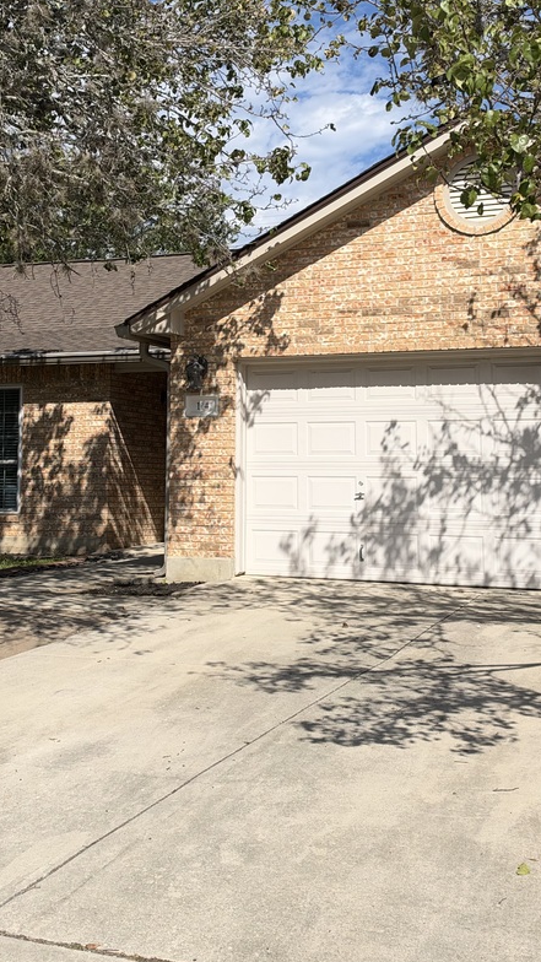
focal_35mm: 48
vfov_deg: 42.7
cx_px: 194
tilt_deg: +5.9
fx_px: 1224
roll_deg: -0.7
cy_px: 377
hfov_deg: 24.8
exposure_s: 1/6024
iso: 64
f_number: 1.8
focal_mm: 6.93
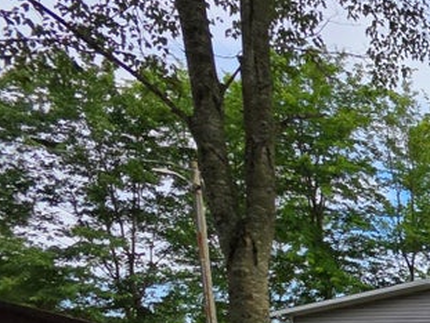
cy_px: 473
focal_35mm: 57
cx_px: 942
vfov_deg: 21.8
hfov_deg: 17.2
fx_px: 709
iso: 40
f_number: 1.9
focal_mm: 2.2
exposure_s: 1/1293
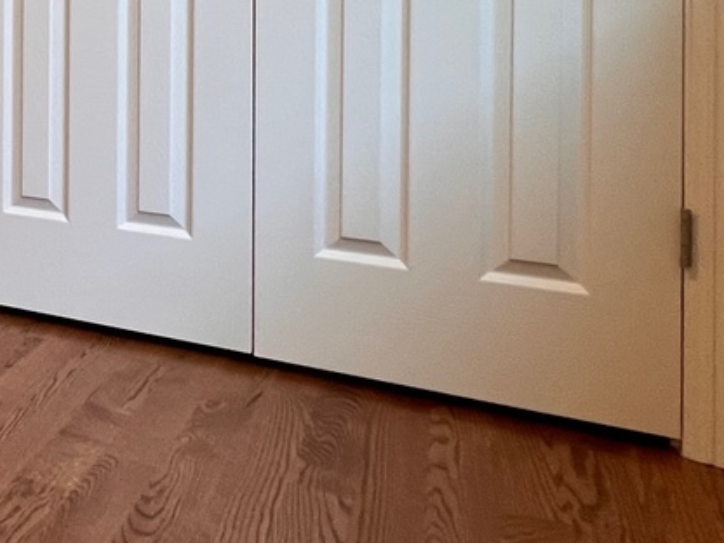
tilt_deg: -0.8
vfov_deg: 30.0
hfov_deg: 30.2
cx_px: -284
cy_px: -2
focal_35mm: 45
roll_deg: -0.4
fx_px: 941
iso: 200
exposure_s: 1/120
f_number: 1.8
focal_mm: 1.57
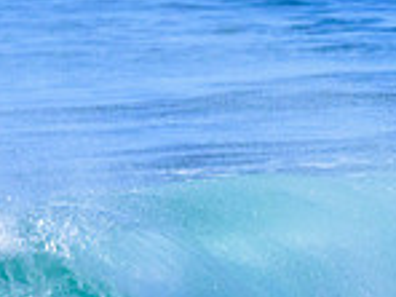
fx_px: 38850
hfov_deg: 0.6
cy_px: 416
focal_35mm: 3396
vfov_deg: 0.4
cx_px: -226
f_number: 6.3
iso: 3600
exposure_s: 1/2000
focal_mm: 800
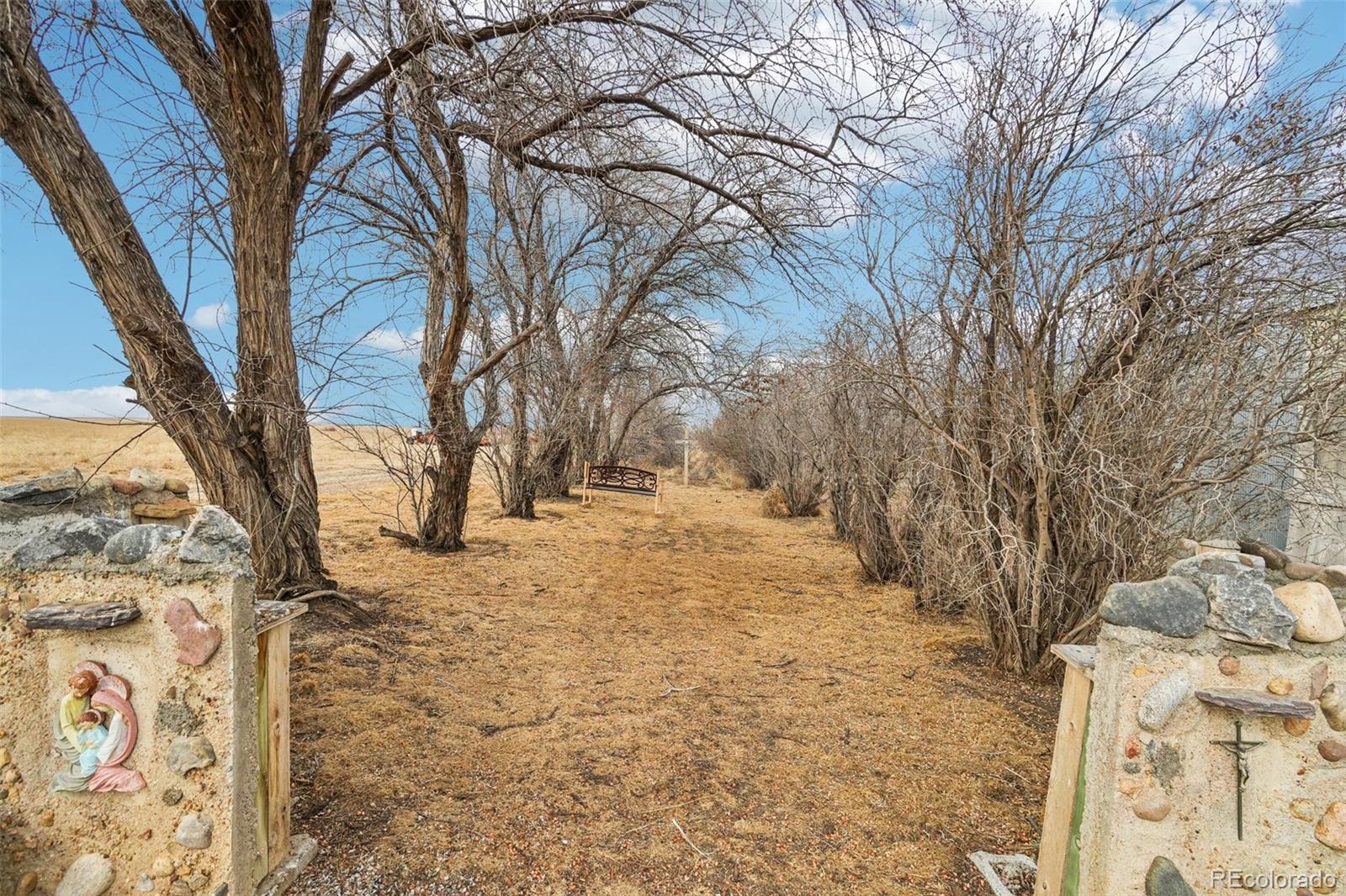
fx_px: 561
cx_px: 673
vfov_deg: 77.3
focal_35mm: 15
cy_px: 448
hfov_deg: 100.4
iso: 400
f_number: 8
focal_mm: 10
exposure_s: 1/640
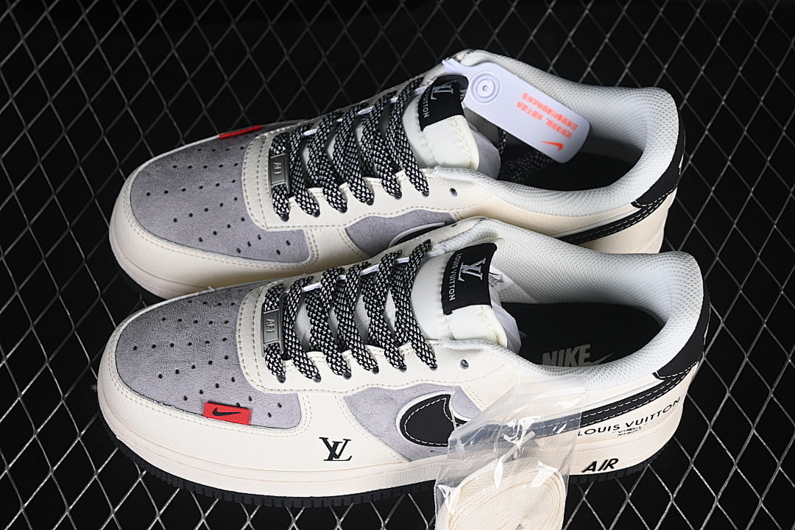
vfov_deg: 18.2
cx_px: 398
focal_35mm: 75
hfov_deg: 27.0
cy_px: 265
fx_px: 1656
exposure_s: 1/80
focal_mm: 50
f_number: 7.1
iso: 160
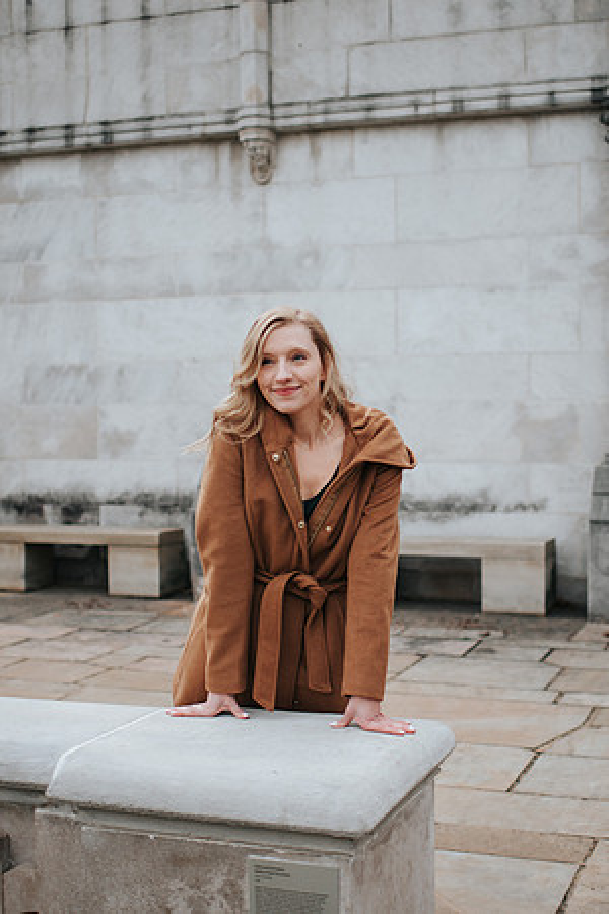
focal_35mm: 52
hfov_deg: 25.8
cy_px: 457
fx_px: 1331
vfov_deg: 37.9
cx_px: 328
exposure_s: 1/800
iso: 100
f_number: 1.8
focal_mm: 35
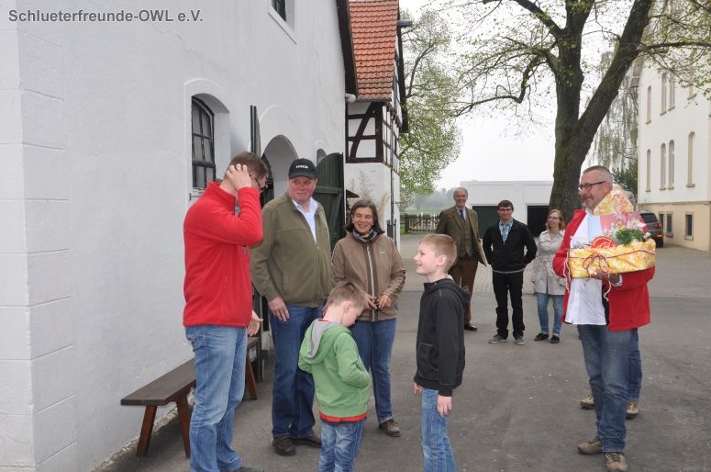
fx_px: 641
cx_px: 365
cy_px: 243
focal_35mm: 33
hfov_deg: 58.0
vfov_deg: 40.4
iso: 200
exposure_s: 1/200
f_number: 7.1
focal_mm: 21
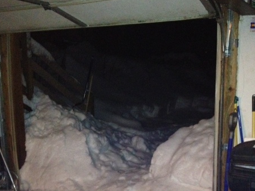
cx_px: 139
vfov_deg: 28.9
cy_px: 131
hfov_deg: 38.2
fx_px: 368
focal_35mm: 50
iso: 800
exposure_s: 1/16
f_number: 2.4
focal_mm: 4.28
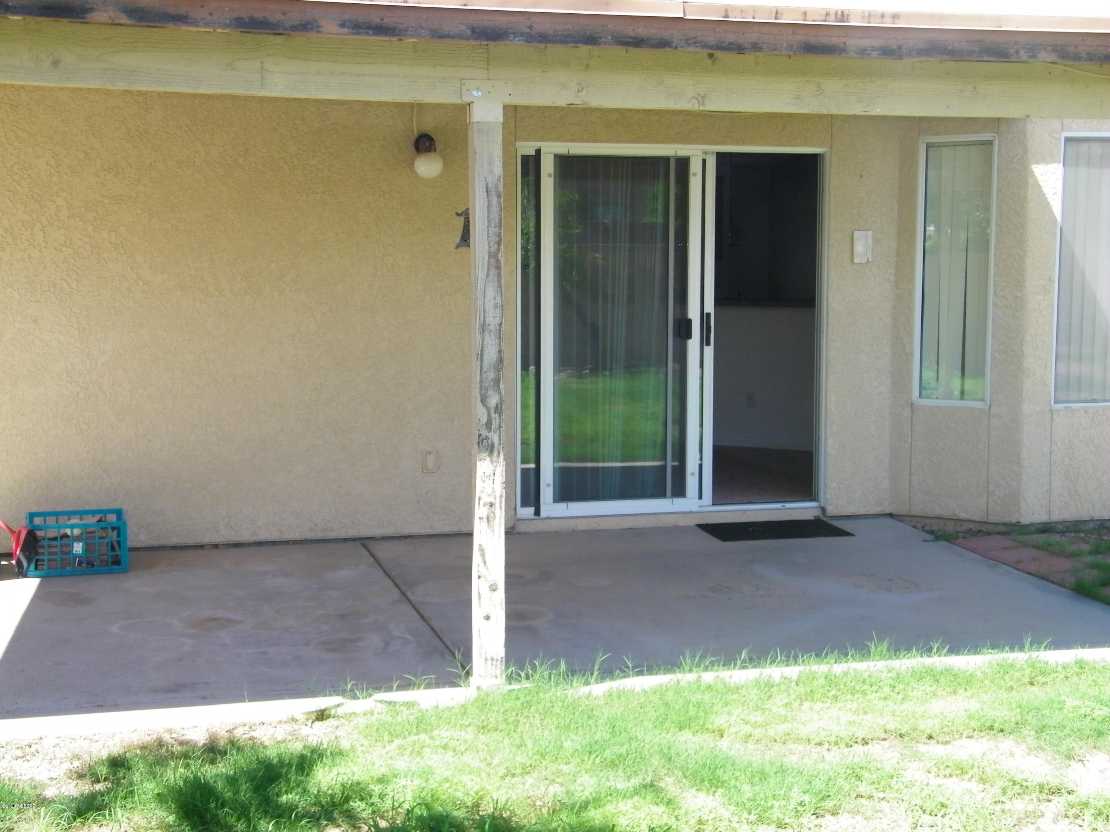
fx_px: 1539
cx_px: 555
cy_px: 416
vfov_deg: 30.3
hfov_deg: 39.7
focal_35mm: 48
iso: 125
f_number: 7.8
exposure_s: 1/125
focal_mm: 8.6
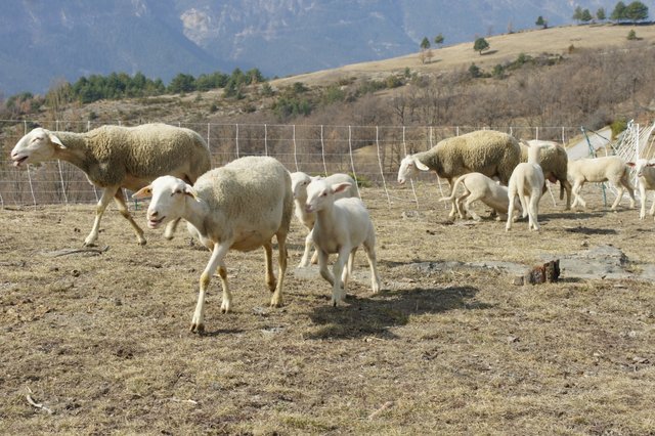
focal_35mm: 81
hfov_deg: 25.1
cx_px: 328
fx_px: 1473
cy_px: 218
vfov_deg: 16.8
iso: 200
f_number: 13
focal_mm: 54
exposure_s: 1/160
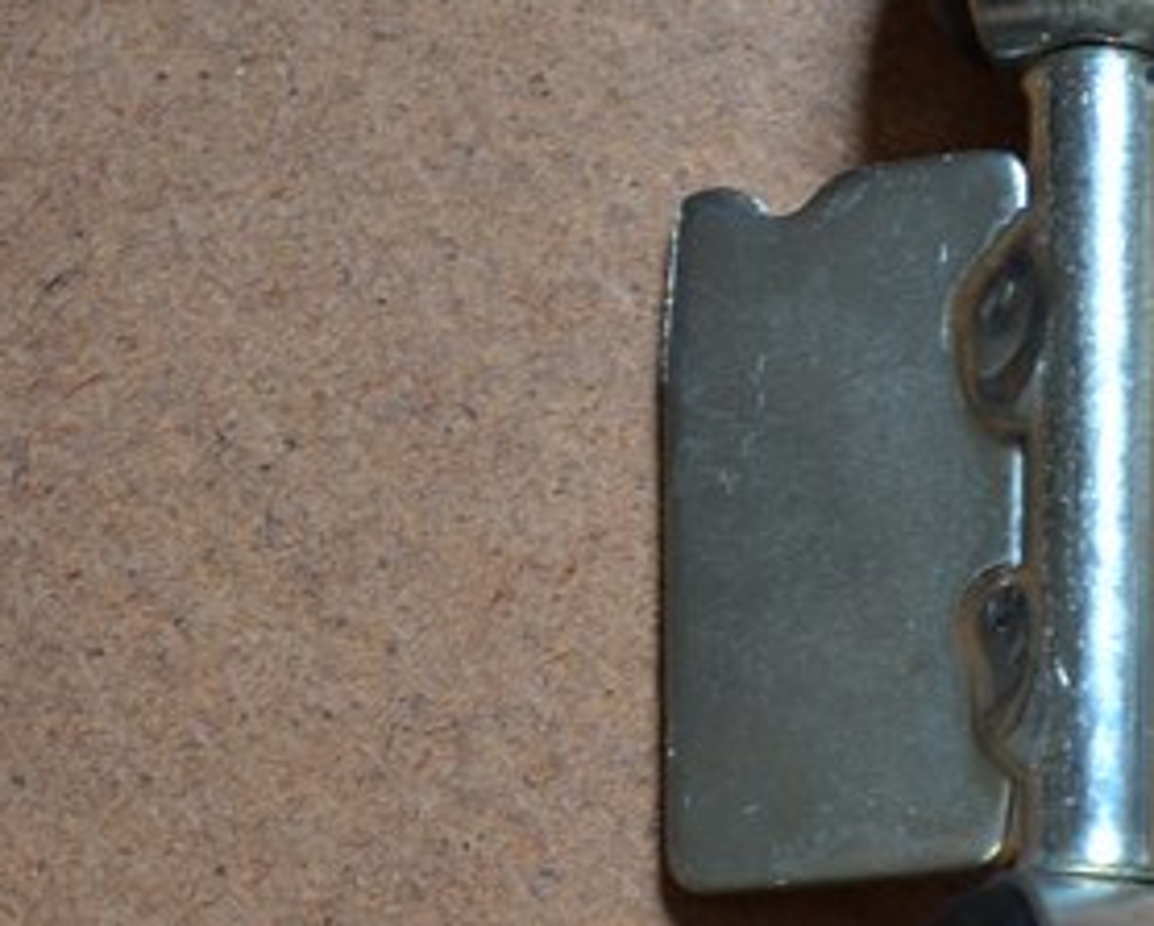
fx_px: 6359
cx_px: 834
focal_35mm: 186
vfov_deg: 8.3
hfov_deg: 10.4
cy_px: 475
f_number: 5.3
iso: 400
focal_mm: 46
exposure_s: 1/15
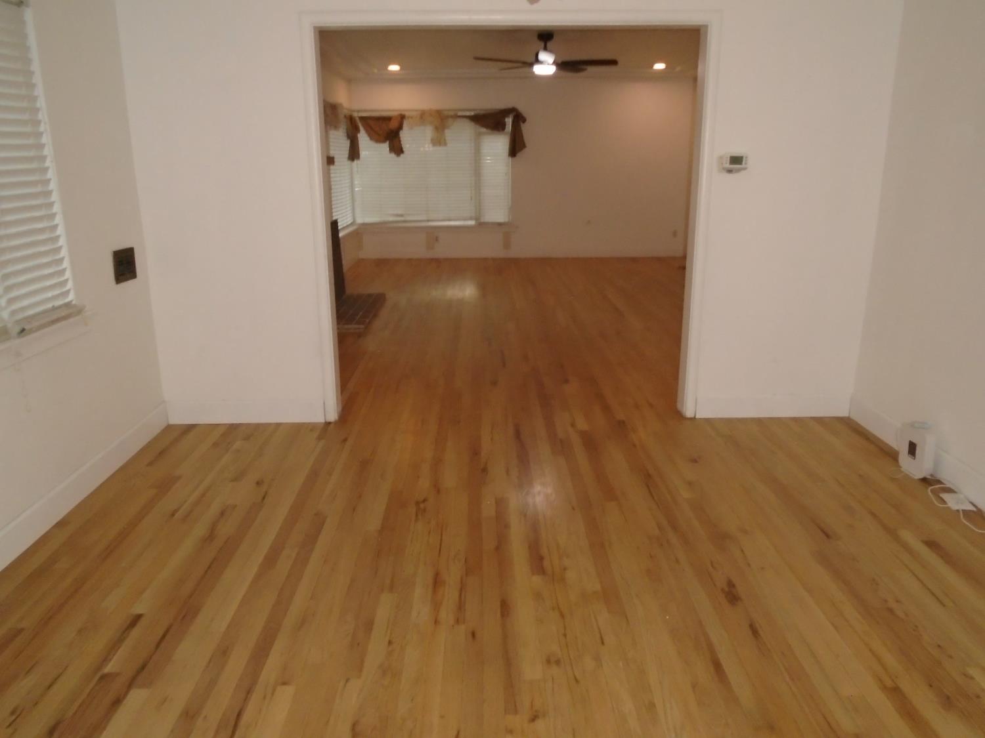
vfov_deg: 53.1
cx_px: 492
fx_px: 740
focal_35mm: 26
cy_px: 369
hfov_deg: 67.3
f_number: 3.2
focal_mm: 4.6
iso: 400
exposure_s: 1/30
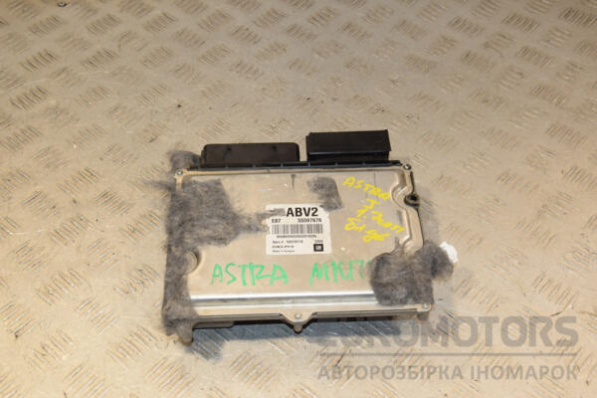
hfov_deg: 41.1
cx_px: 298
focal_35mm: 48
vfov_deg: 28.1
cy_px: 199
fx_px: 796
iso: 800
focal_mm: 32
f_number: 8
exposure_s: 1/200
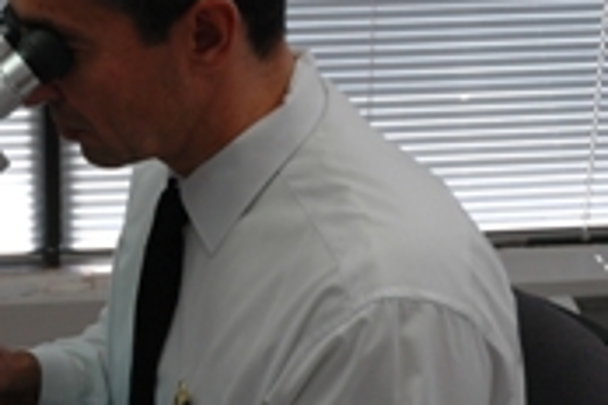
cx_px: 105
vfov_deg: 10.1
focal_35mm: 135
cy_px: 311
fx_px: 2285
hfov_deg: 15.0
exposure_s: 1/200
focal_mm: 35
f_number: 7.1
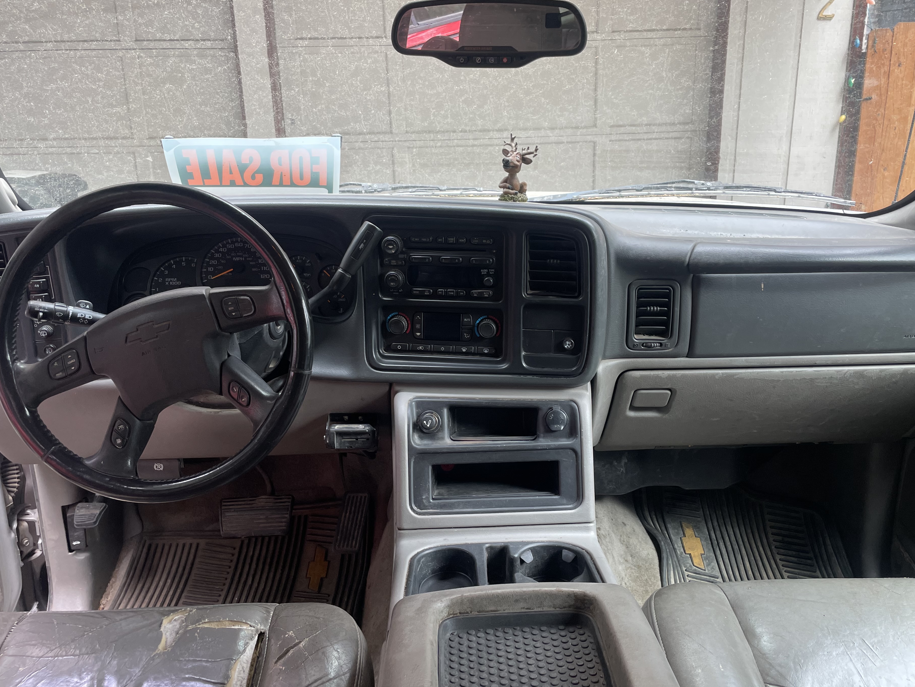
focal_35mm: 29
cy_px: 342
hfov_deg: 61.6
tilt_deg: -17.6
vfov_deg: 48.2
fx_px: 767
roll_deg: +2.3
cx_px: 473
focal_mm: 4.2
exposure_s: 1/121
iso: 64
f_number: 1.6
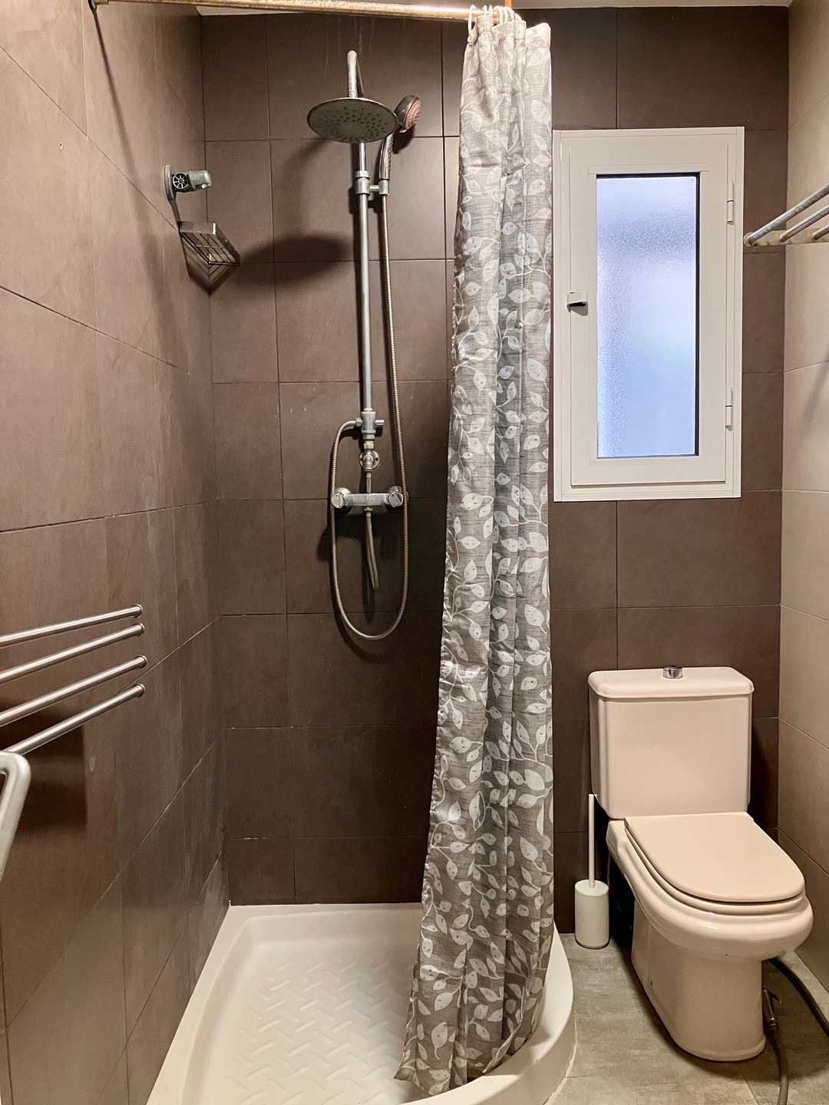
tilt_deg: -3.8
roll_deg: +0.9
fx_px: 894
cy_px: 552
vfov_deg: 63.4
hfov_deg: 49.7
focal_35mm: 28
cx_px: 414
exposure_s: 1/47
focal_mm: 3.99
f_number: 1.8
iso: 320
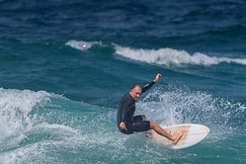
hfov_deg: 1.4
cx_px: 155
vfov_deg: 1.0
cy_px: 144
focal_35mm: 1429
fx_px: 9764
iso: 72
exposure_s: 1/2000
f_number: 5.6
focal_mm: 500
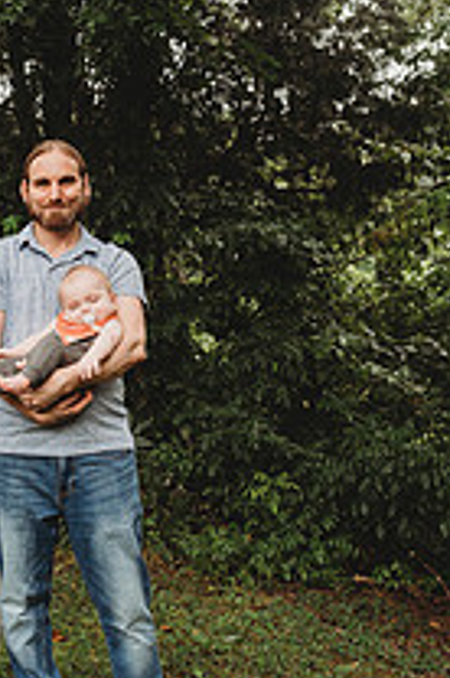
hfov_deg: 24.5
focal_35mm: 52
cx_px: -16
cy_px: 183
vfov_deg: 37.4
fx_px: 978
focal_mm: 24
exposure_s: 1/160
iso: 400
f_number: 3.5
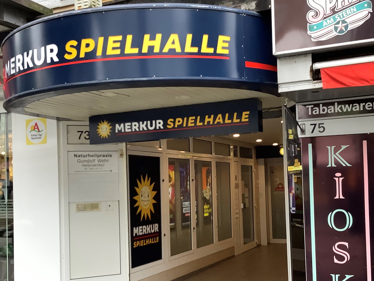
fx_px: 335
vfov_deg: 45.4
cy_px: 140
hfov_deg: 58.3
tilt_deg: +0.5
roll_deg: +1.1
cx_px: 187
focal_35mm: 31
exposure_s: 1/120
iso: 80
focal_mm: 3.3
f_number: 2.4
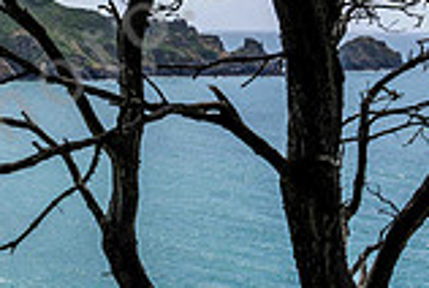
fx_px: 1051
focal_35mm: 88
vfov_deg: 15.6
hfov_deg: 22.0
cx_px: -24
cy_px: 129
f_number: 8
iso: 100
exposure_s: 1/250
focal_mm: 24
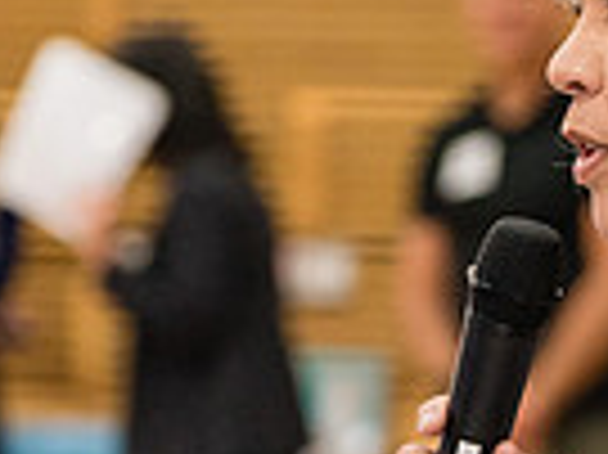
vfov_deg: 4.0
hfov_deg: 5.4
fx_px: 6475
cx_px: 667
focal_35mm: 369
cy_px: 380
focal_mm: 89
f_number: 2.8
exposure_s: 1/250
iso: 1250
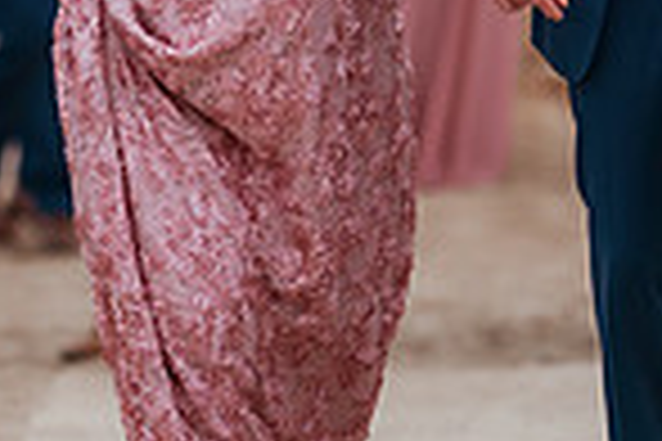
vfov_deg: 2.6
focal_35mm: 532
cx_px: 203
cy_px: -40
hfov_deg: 3.9
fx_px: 9782
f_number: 1.8
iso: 500
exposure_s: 1/3200
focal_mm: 135
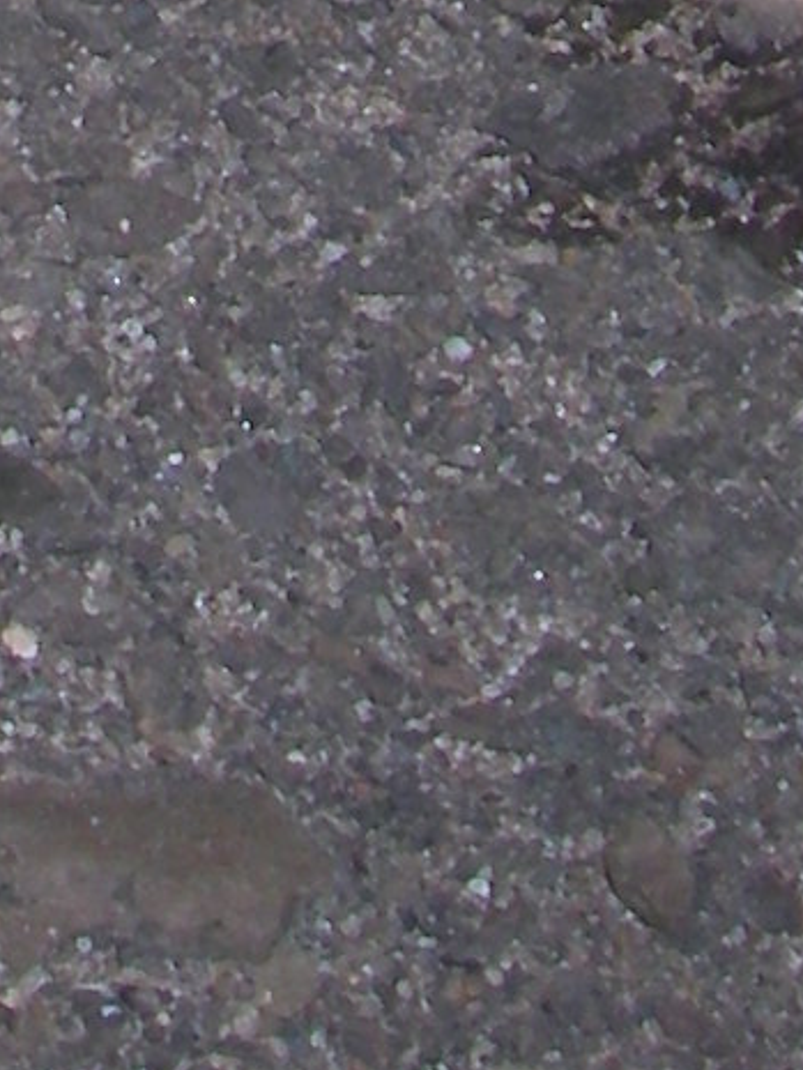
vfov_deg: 6.9
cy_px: -2395
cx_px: -389
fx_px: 7760
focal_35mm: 251
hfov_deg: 5.9
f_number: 3.3
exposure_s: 1/400
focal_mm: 6.3
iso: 64
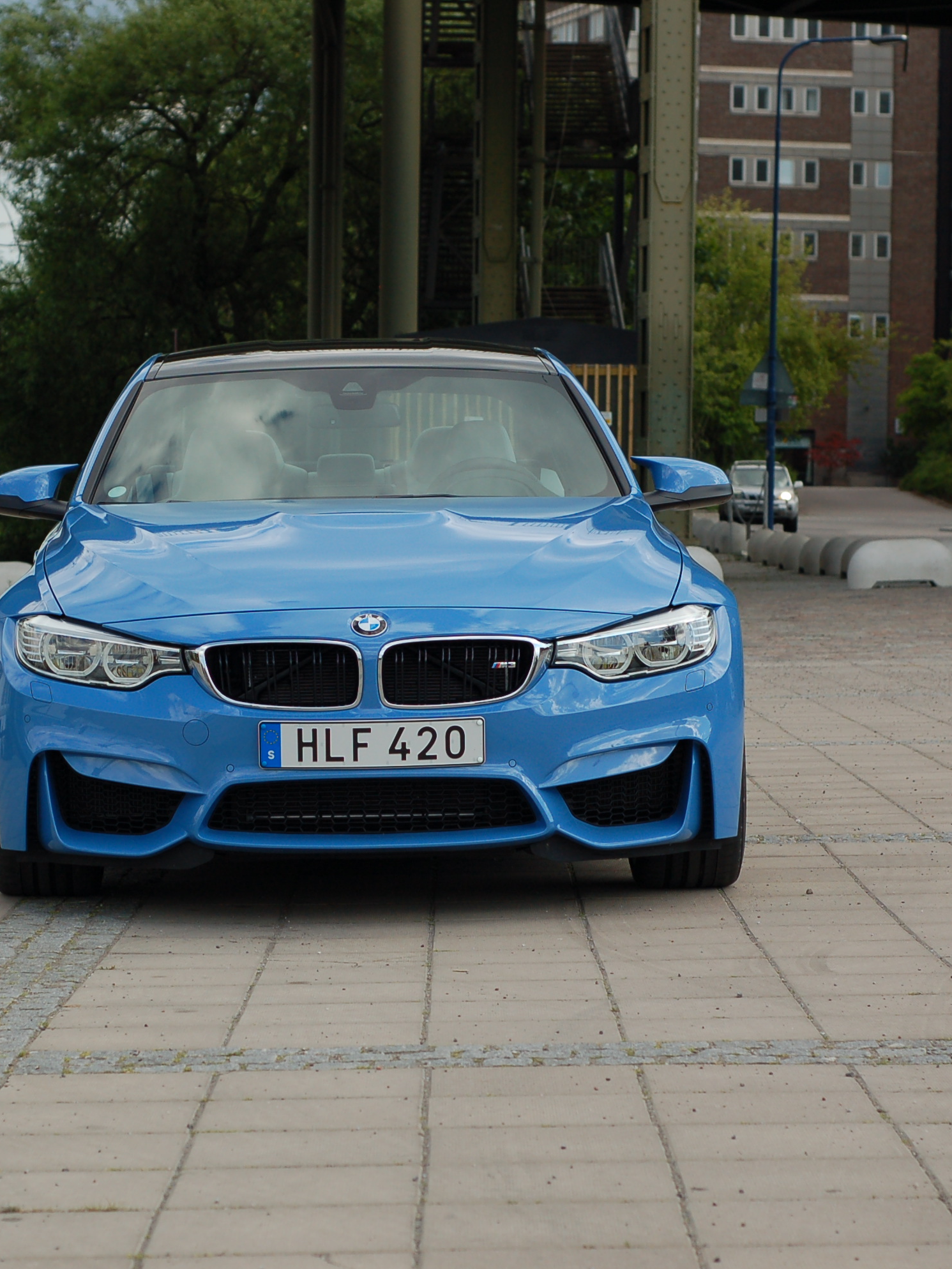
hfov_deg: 13.6
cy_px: 633
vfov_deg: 18.0
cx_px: 379
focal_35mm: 109
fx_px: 3997
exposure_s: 1/800
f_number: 5
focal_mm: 50
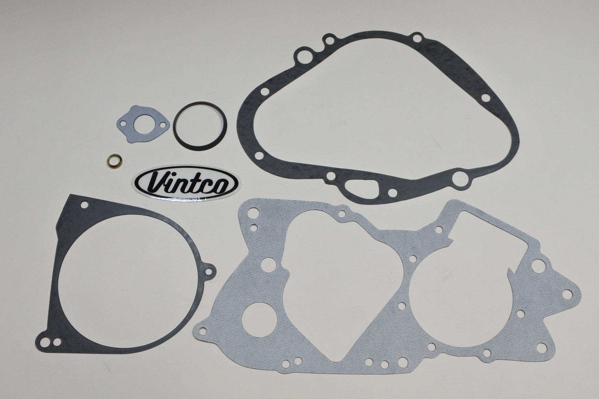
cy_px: 200
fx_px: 599
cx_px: 300
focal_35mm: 36
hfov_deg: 53.1
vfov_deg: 36.9
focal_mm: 13.7
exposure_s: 1/125
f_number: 4
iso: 500
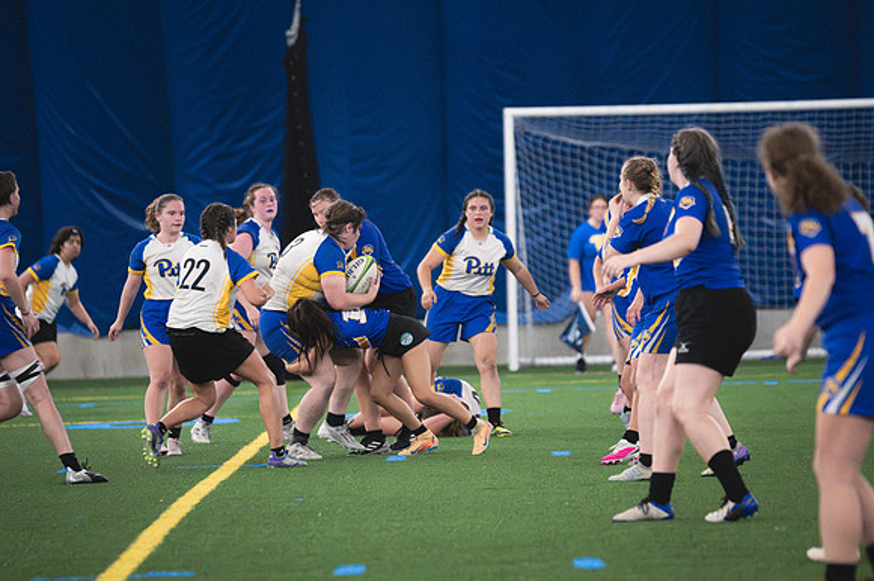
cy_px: 290
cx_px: 437
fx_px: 7279
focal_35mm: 300
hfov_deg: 6.9
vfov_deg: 4.6
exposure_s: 1/640
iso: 12800
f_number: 2.8
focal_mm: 200
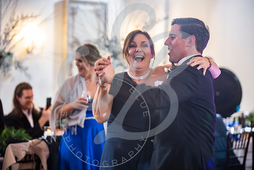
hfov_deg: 16.4
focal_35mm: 125
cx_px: 132
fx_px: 880
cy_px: 85
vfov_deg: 11.0
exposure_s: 1/200
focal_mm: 116
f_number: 2.8
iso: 1600
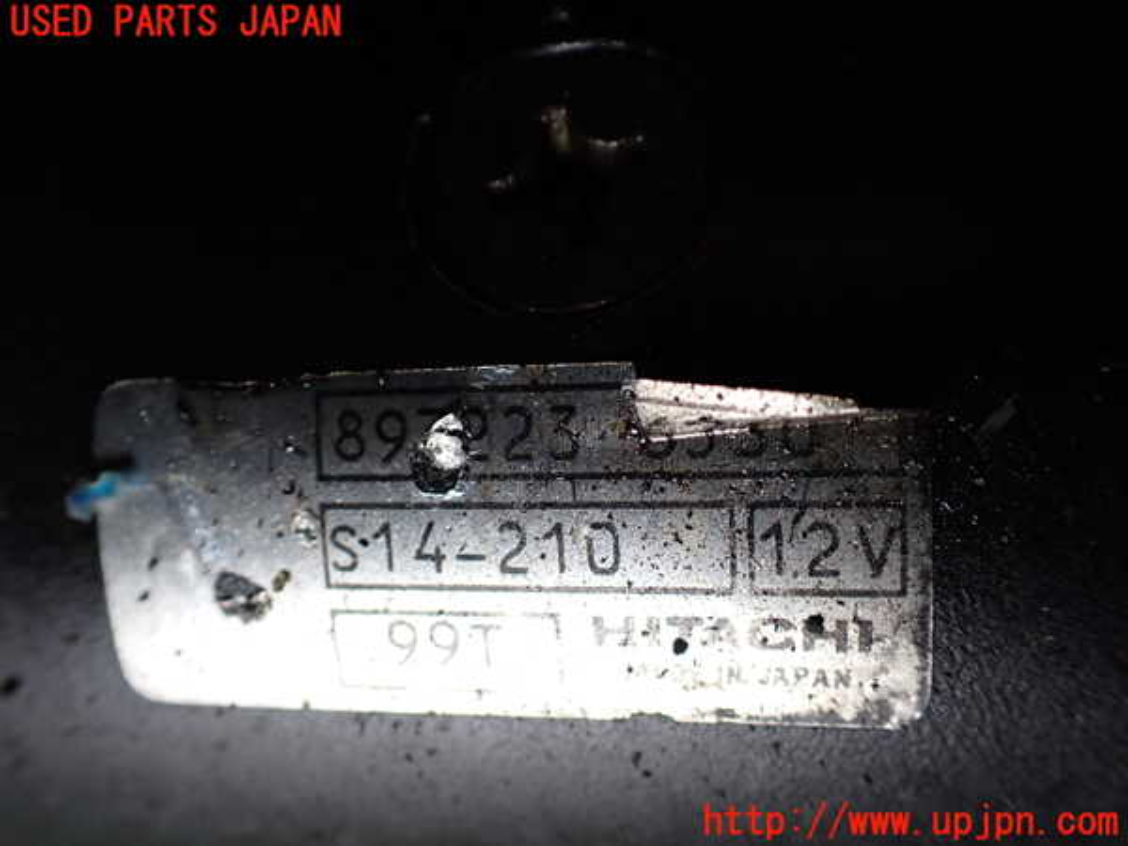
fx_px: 978
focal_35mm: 30
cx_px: 564
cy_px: 423
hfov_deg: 60.0
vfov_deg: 46.8
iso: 320
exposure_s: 1/125
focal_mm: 5.4
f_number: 2.3
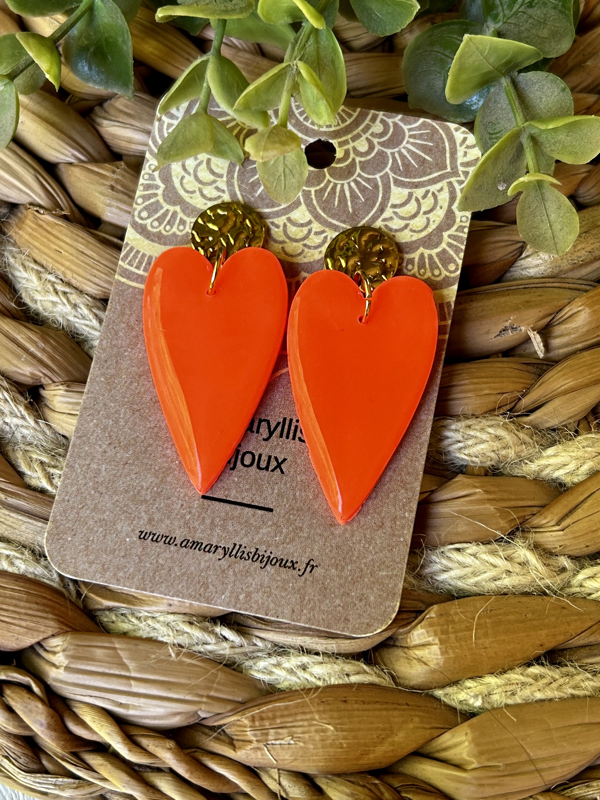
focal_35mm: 26
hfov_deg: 53.1
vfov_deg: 67.3
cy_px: 400
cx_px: 300
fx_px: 601
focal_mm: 5.7
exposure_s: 1/121
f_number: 1.5
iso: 80
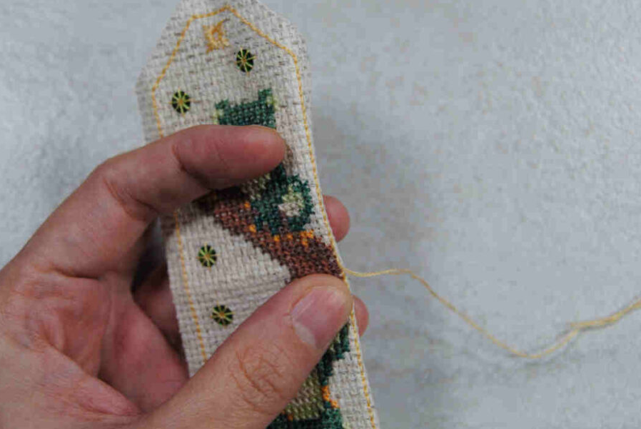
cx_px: 293
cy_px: 204
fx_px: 1159
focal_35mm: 65
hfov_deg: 30.9
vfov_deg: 21.0
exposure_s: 1/60
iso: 200
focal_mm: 38
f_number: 6.3
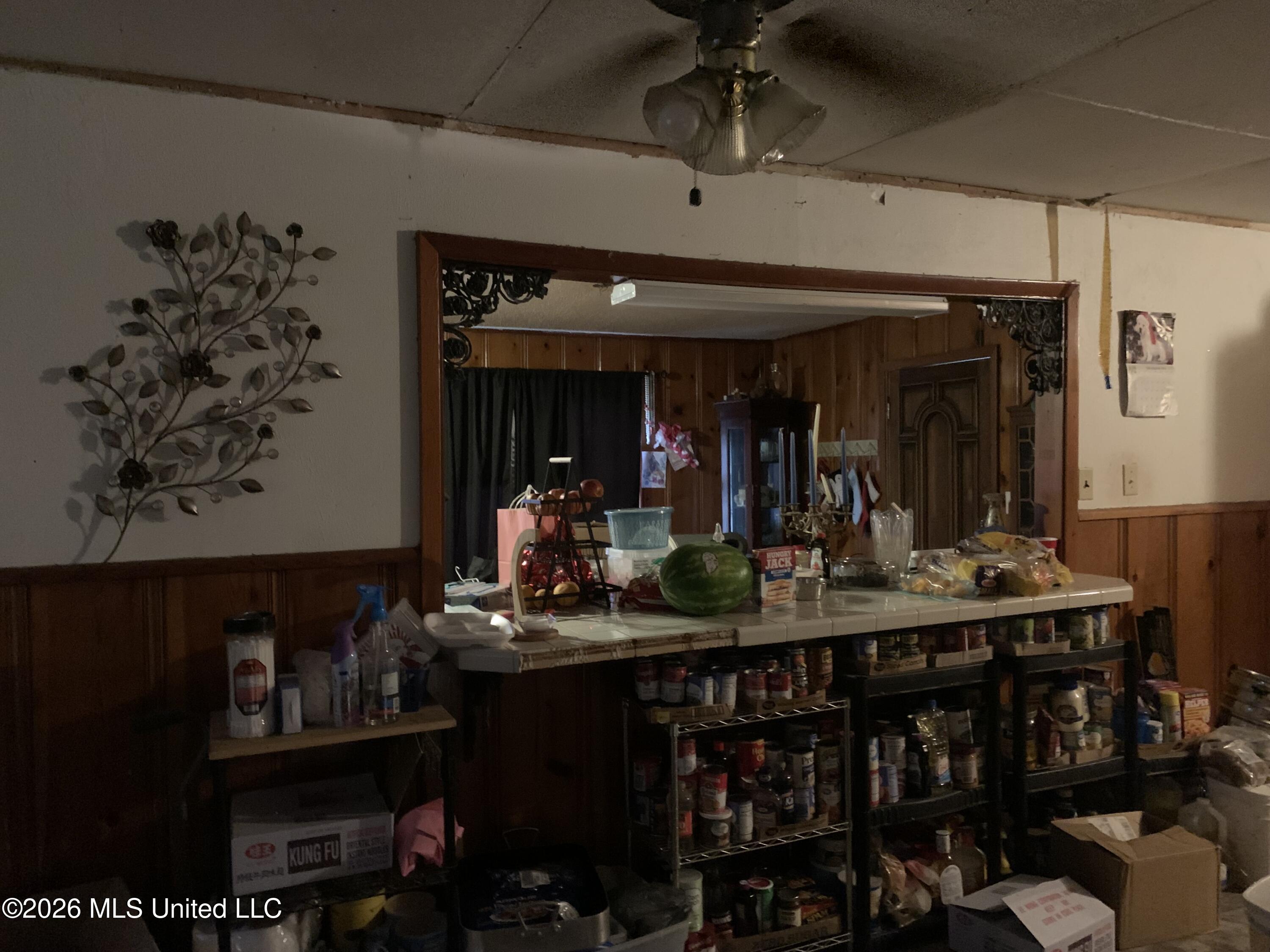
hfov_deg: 67.3
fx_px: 954
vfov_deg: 53.1
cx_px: 635
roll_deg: +0.7
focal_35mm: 26
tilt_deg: +0.0
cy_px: 476
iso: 1600
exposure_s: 1/15
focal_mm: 4.25
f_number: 1.8
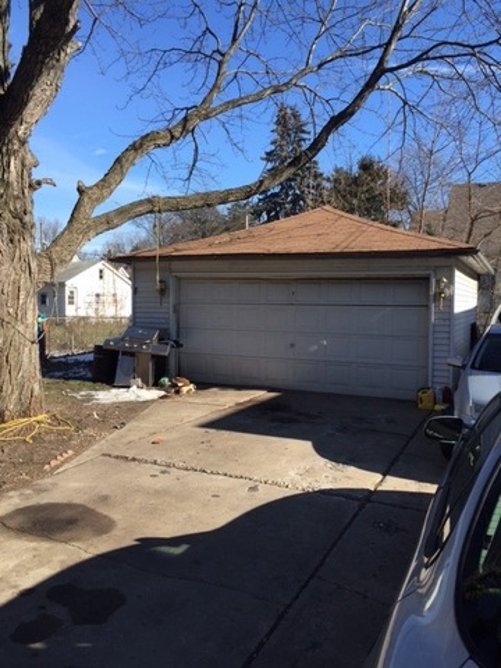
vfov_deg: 61.7
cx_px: 250
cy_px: 334
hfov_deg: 48.2
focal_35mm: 29
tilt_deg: -1.9
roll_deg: -1.2
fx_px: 560
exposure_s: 1/1163
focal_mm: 4.15
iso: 32
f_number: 2.2
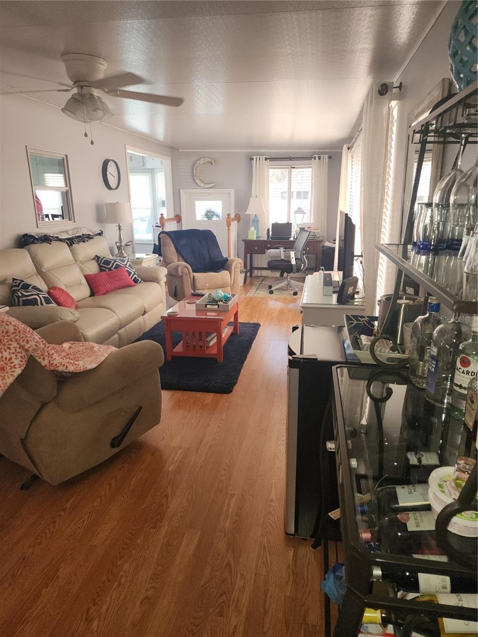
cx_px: 239
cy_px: 318
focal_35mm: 23
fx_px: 423
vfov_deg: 73.9
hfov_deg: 58.9
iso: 125
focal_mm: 6.4
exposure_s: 1/40
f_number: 1.8
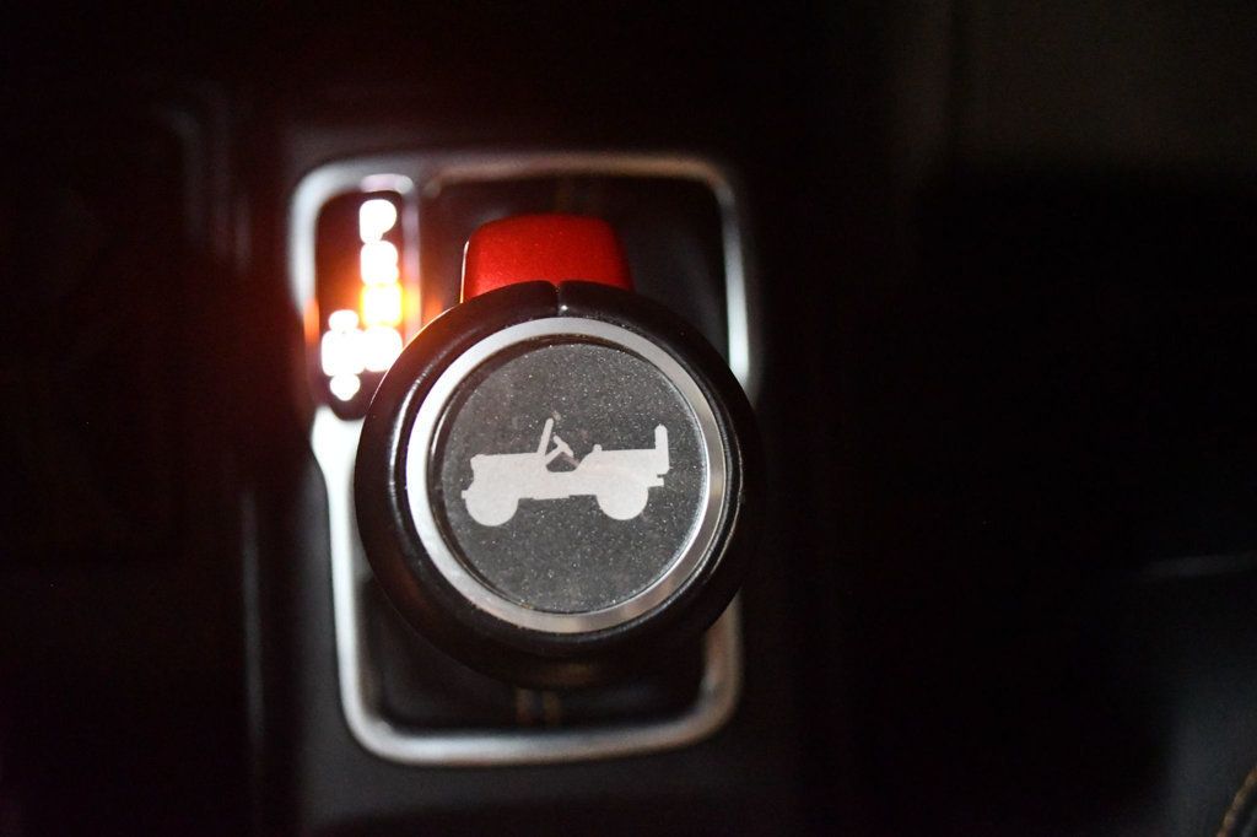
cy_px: 418
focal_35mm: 39
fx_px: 1361
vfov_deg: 34.2
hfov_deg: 49.6
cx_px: 628
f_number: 4.2
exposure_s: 1/40
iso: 12800
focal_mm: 26
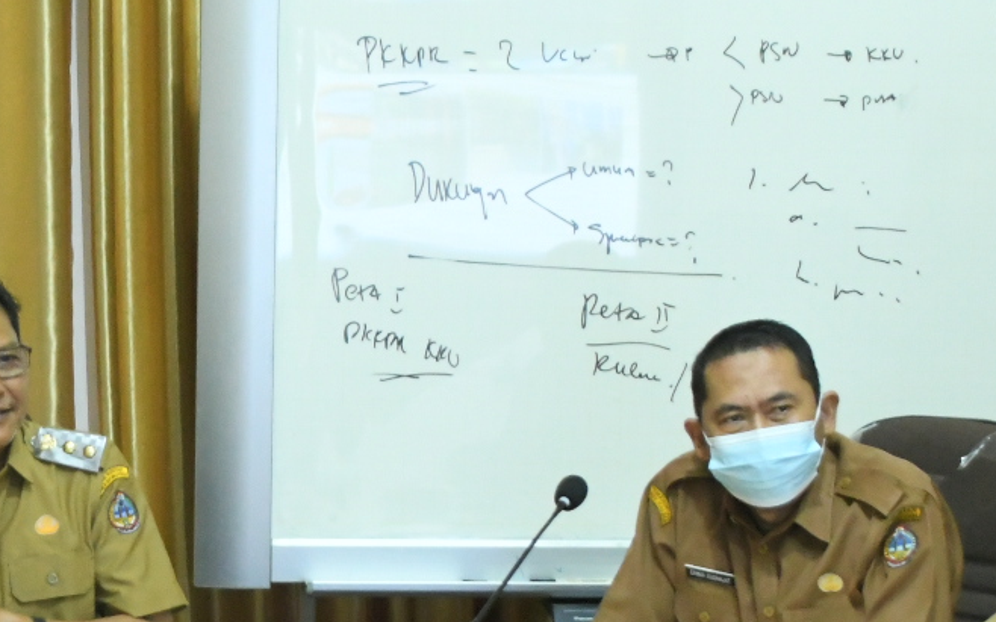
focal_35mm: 158
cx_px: 156
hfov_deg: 13.2
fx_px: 4288
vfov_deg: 8.2
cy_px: 716
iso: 6400
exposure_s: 1/100
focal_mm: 42
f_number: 4.8
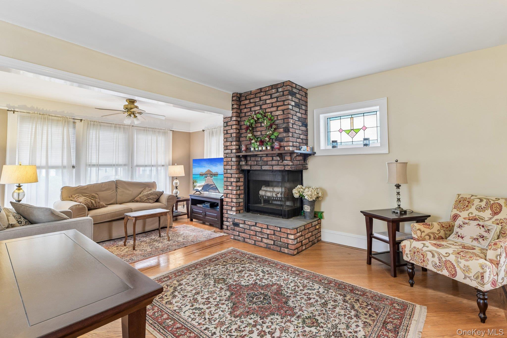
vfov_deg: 73.7
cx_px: 254
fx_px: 225
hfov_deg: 96.7
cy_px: 169
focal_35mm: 16
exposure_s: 1/3.33
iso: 320
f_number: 9
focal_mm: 16
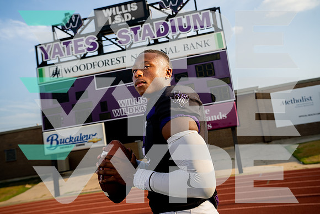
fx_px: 338
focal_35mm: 38
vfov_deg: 35.1
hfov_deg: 50.7
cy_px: 107
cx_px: 160
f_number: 5.6
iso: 200
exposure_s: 1/800
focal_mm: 38
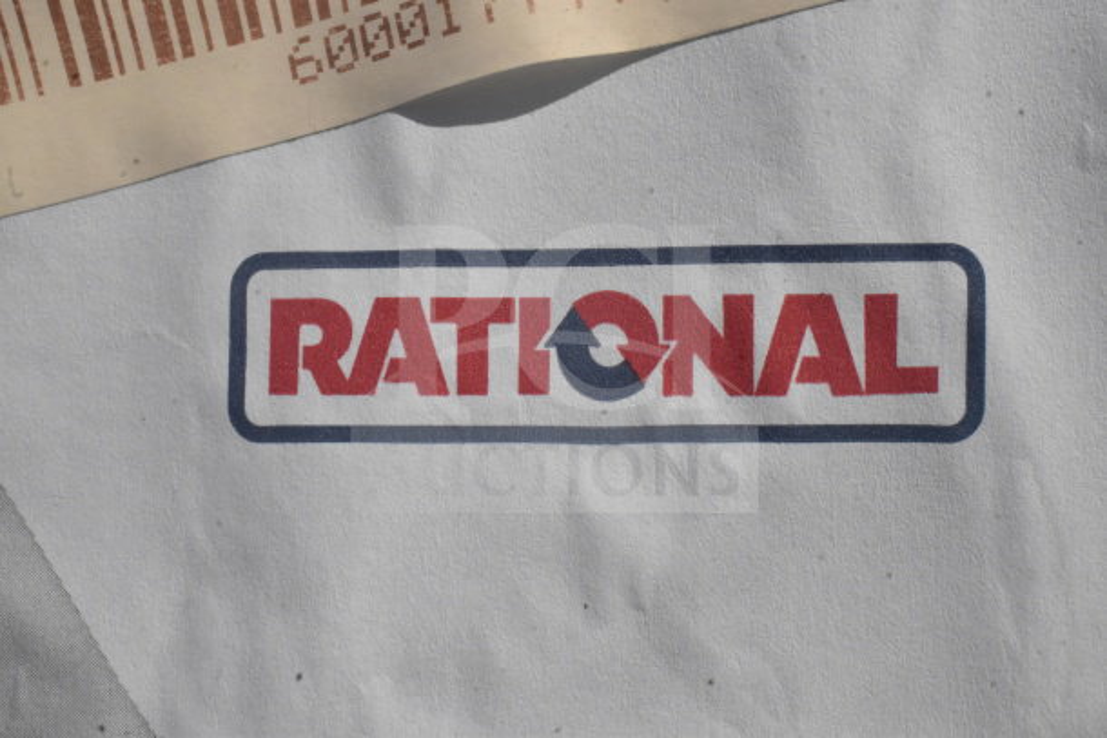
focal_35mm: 60
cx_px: 554
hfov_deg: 33.4
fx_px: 1845
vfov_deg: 22.6
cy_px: 369
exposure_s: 1/4000
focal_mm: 40
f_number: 32
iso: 4000
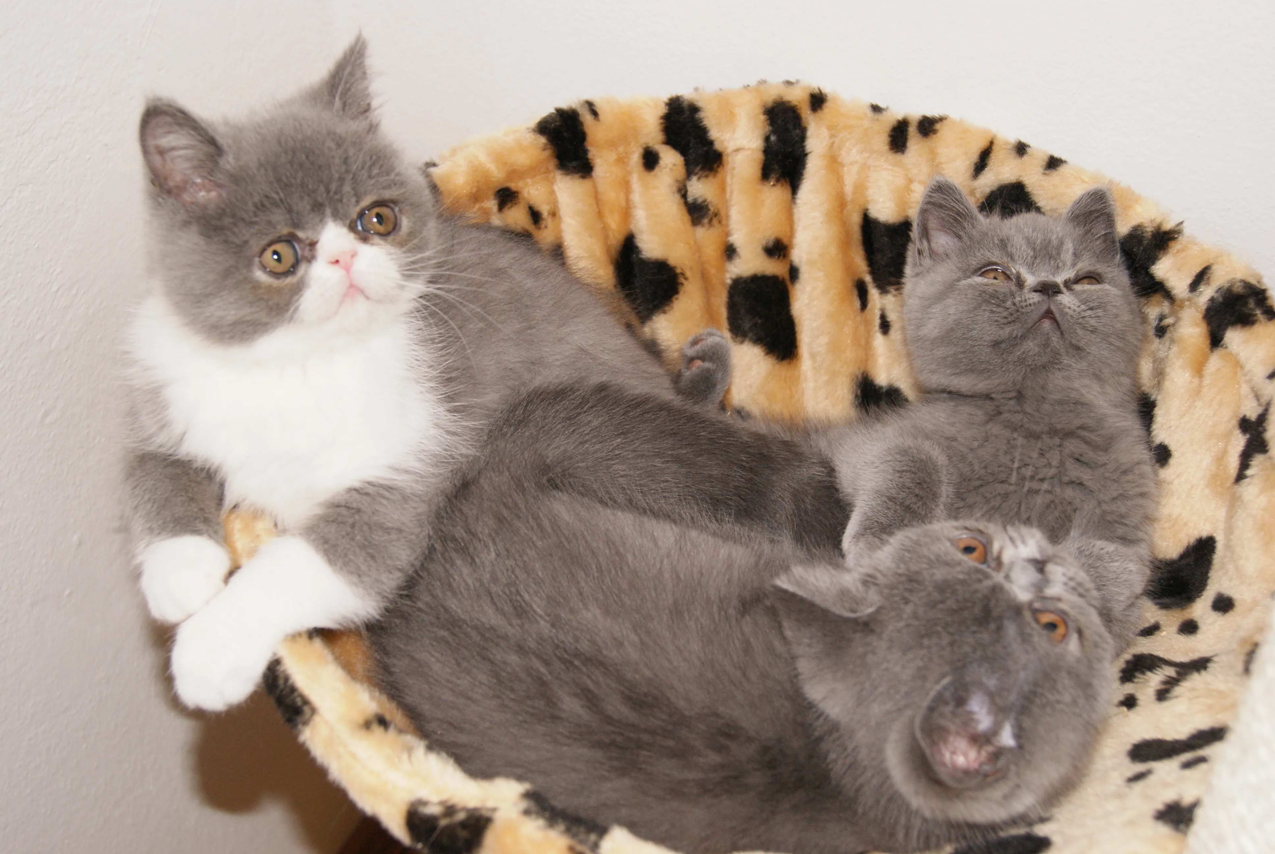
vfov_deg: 25.8
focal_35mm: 52
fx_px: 1862
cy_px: 427
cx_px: 638
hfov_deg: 37.8
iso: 400
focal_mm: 35
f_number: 5.6
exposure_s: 1/60
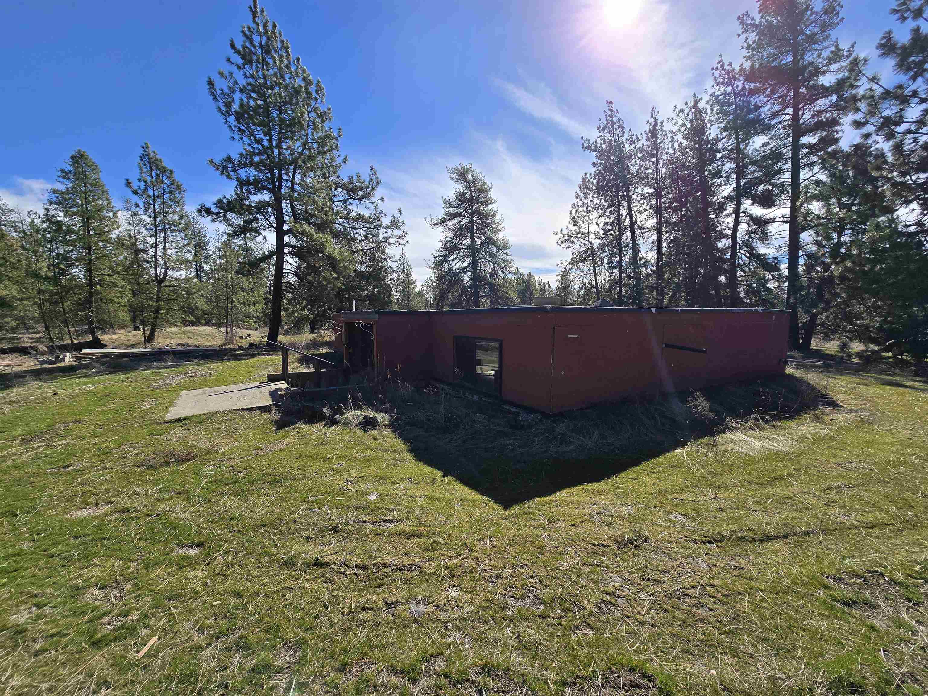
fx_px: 349
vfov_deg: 89.9
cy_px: 348
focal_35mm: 13
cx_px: 464
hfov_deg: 106.2
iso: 50
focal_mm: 2.2
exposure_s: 1/2993
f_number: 2.2
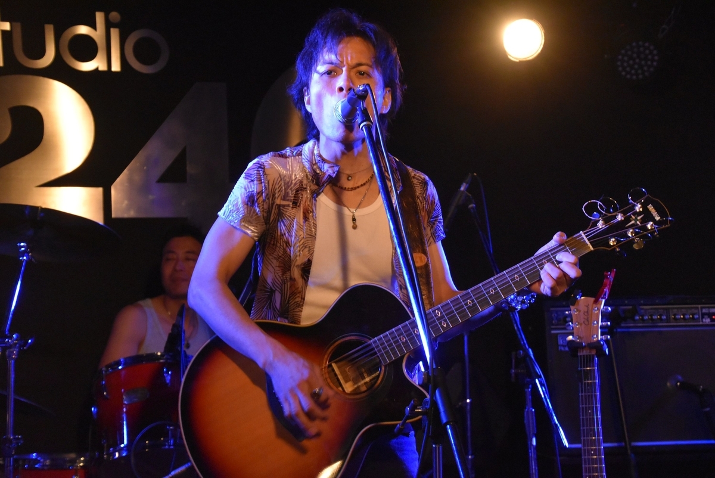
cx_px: 358
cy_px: 239
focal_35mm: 66
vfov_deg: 20.6
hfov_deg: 30.5
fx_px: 1312
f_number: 4.8
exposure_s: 1/60
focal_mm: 44
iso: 4000
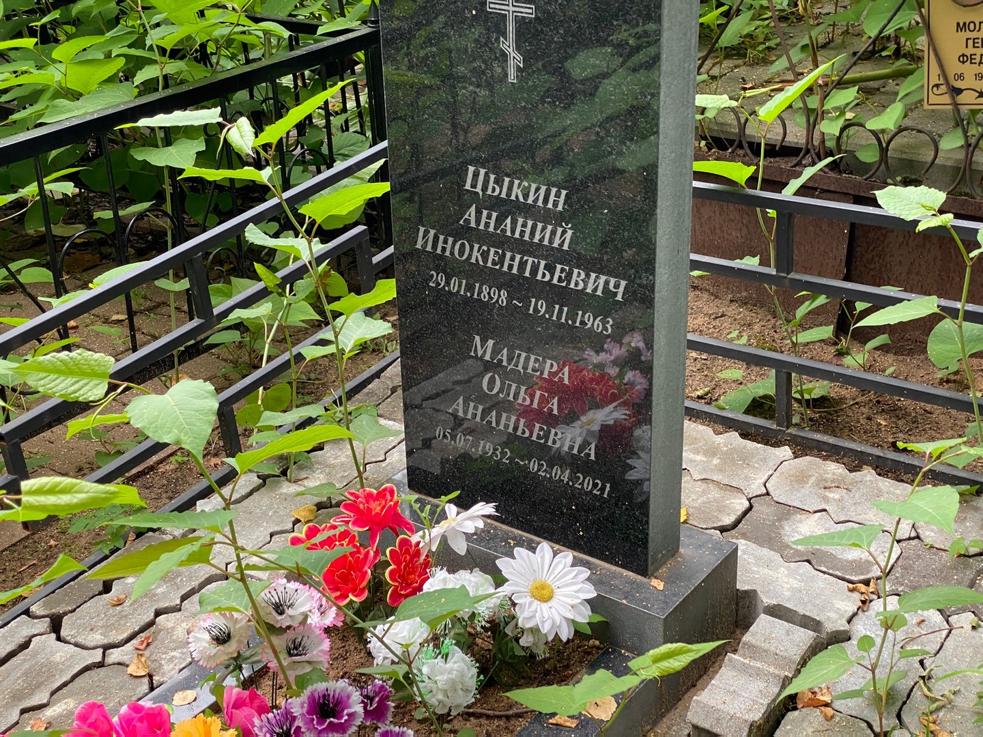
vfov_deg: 28.0
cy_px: 368
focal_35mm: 52
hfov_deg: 36.8
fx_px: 1477
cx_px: 492
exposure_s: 1/121
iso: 64
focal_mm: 6
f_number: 2
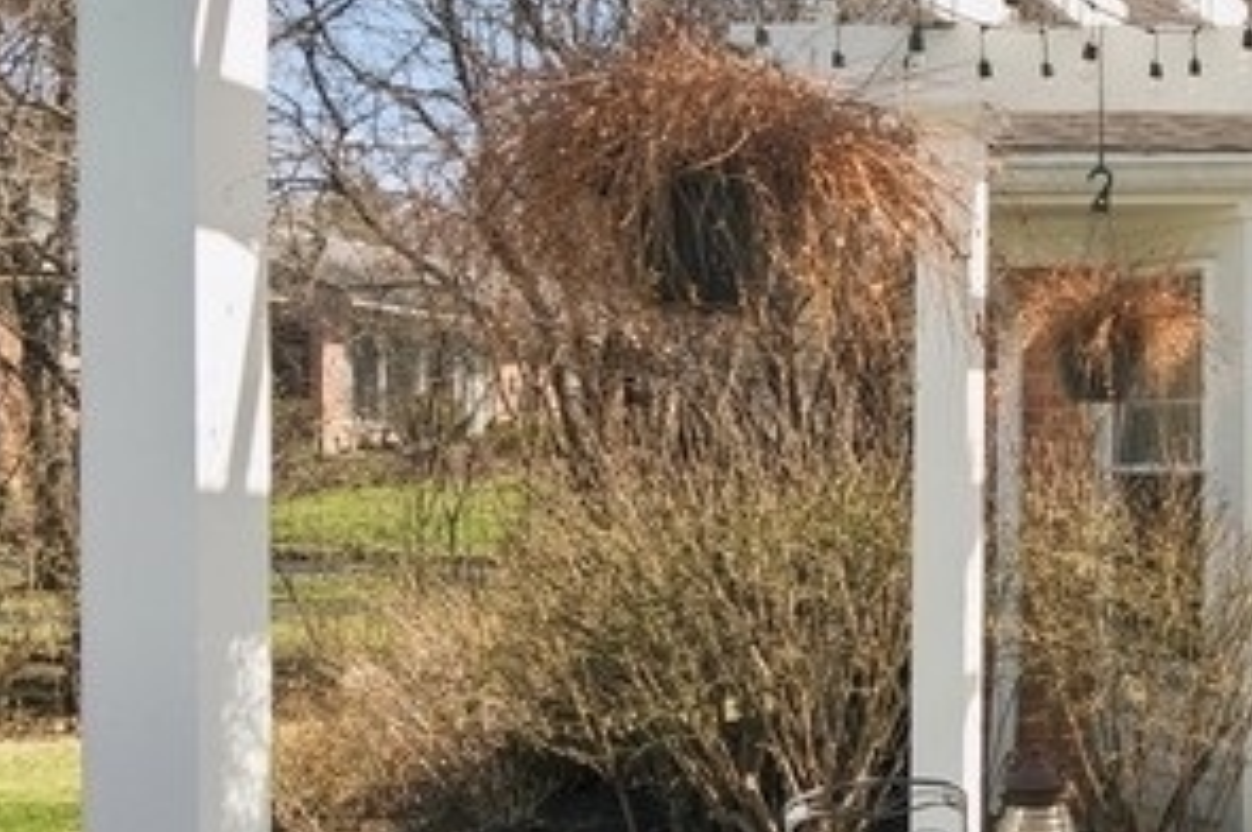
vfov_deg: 24.5
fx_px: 1911
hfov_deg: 34.3
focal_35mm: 55
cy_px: 480
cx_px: 1129
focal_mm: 12
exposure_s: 1/200
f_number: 8
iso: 200
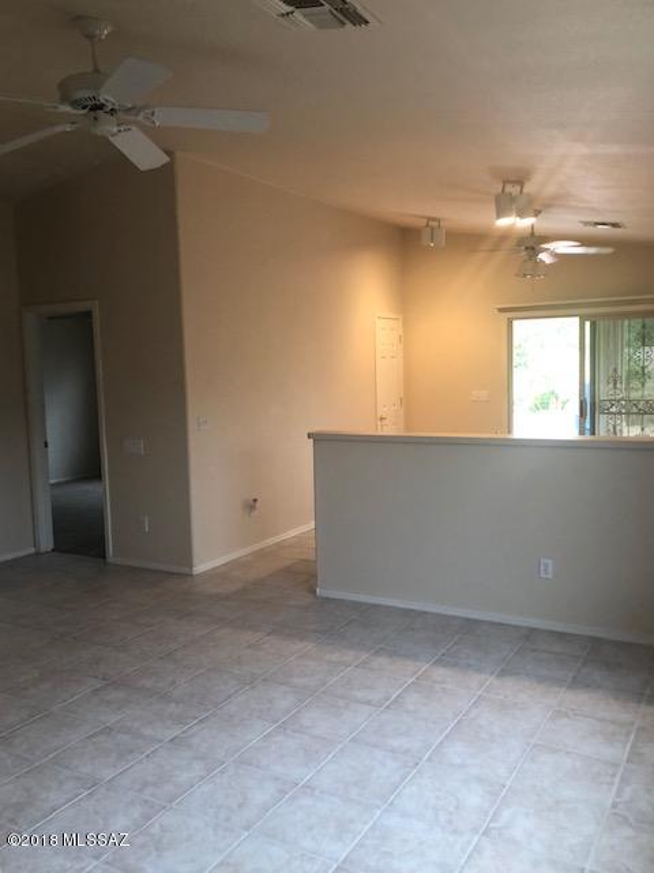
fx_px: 705
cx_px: 327
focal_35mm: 28
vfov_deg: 63.4
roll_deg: -0.5
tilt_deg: -5.7
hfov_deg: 49.7
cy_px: 436
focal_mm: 3.99
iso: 40
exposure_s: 1/15
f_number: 1.8
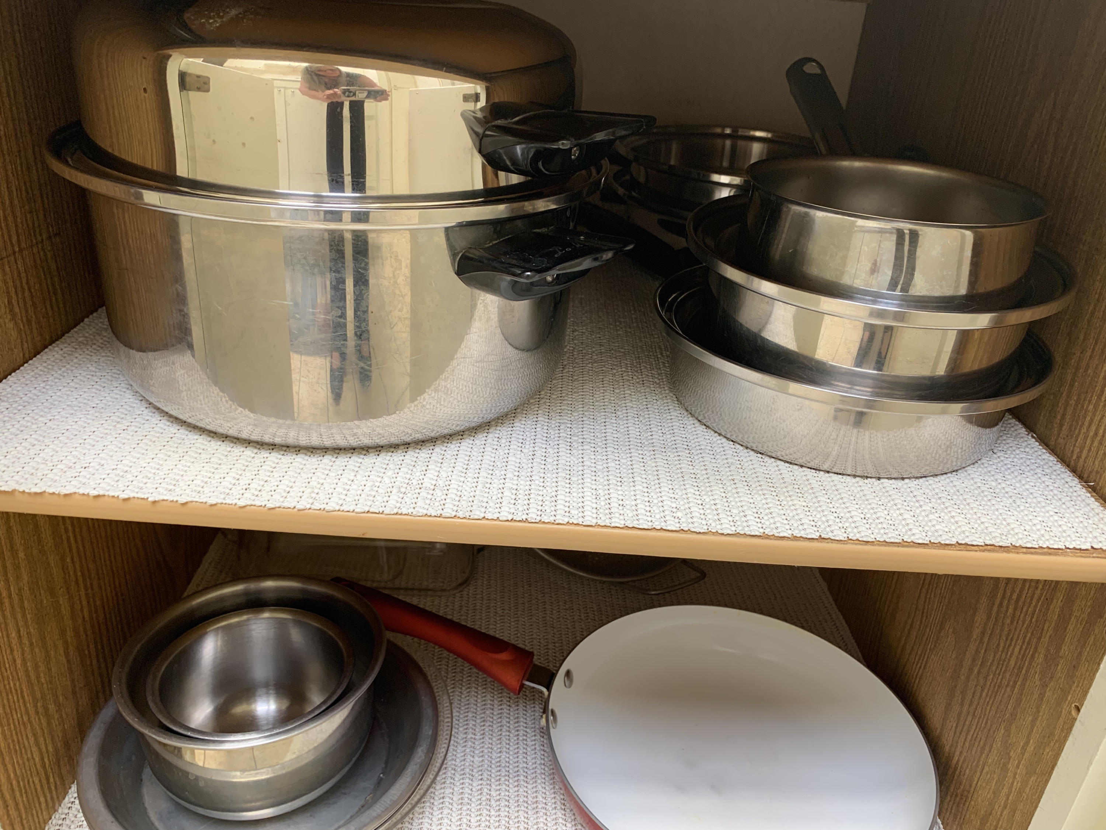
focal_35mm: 26
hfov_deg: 67.3
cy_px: 415
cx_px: 553
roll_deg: -5.3
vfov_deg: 53.1
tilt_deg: -23.1
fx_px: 831
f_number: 1.8
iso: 64
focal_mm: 4.25
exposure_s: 1/60
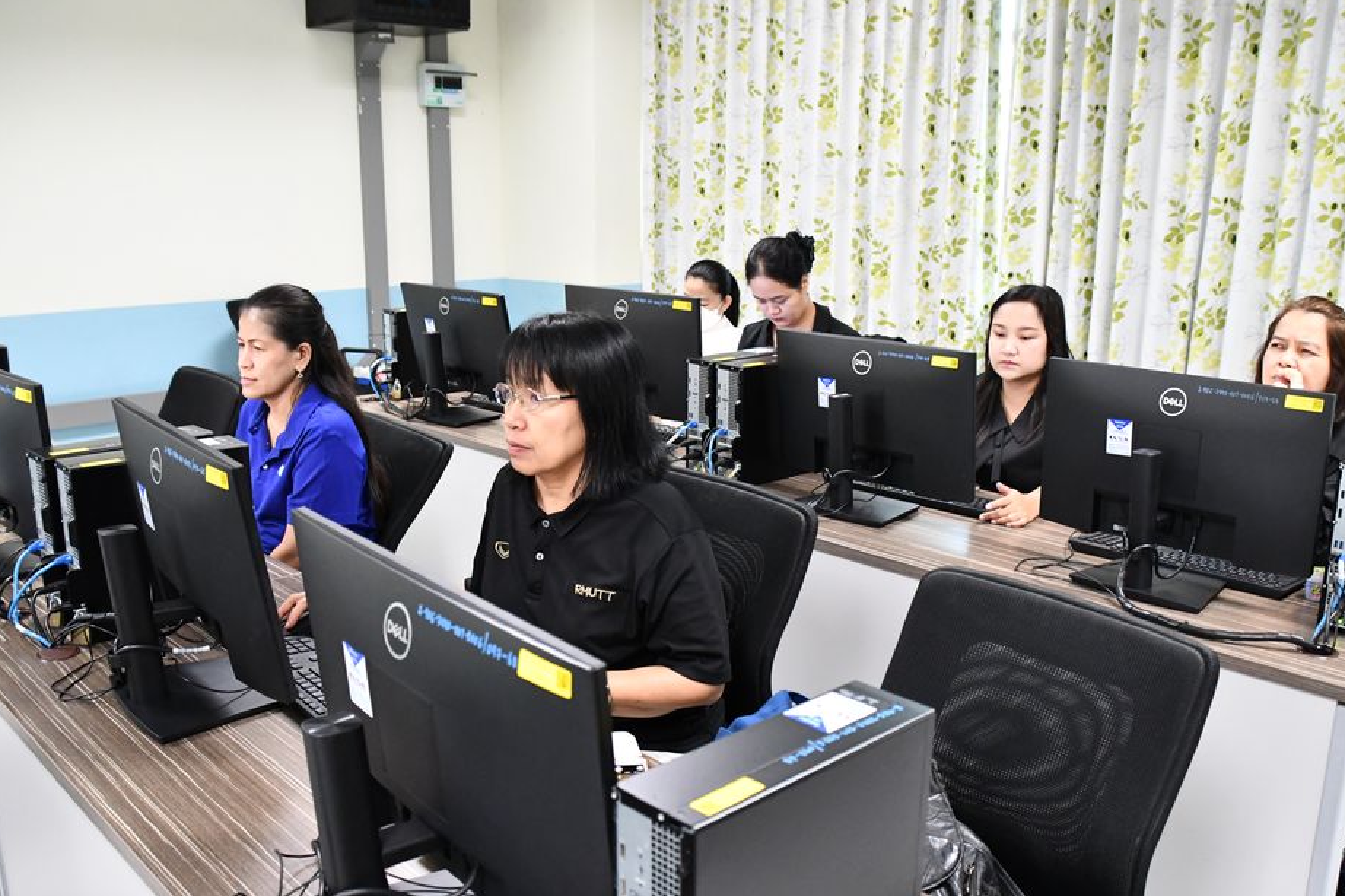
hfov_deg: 61.9
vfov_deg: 43.6
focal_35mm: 30
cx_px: 696
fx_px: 1120
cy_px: 462
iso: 3200
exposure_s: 1/100
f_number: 3.5
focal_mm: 18
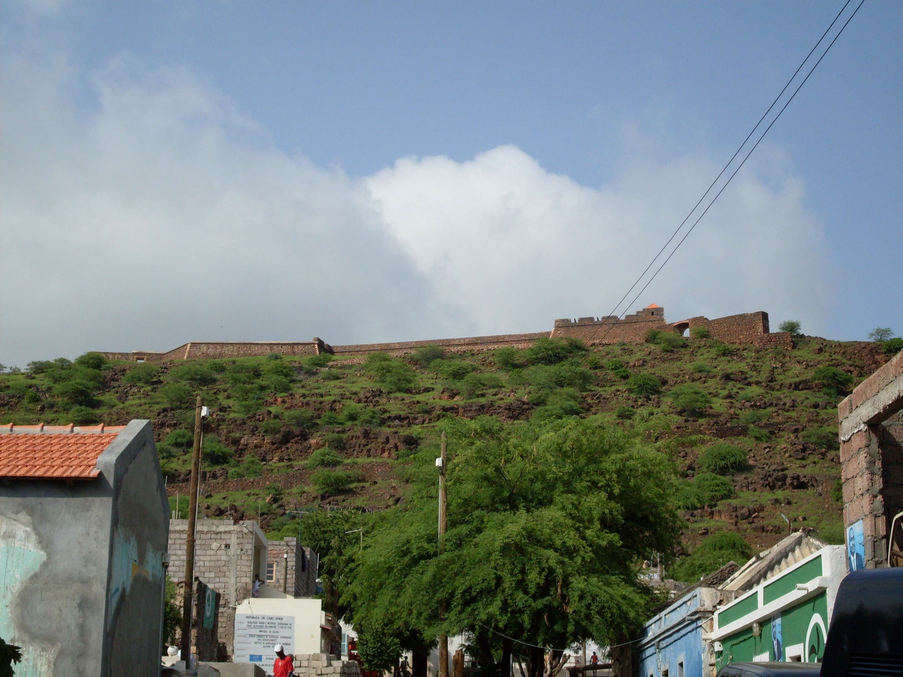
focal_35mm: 71
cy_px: 338
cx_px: 452
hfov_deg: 27.4
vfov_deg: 20.7
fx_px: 1852
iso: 80
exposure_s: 1/1500
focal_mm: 11.7
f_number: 3.7
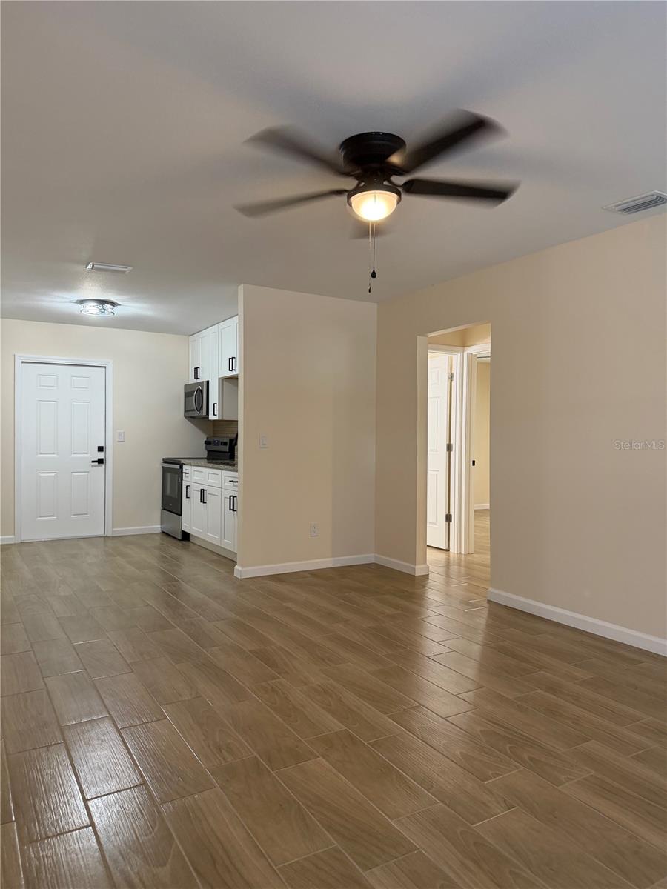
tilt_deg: -0.4
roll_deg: -0.6
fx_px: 617
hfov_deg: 56.8
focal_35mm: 24
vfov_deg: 71.6
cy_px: 444
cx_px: 334
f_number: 1.78
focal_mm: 6.76
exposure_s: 1/60
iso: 200
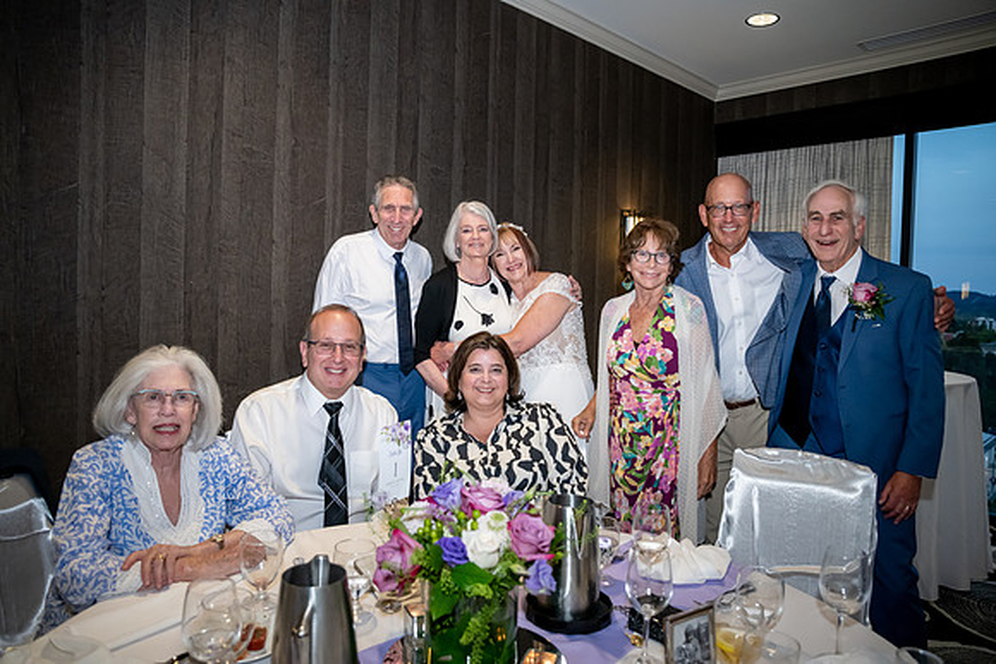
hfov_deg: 73.7
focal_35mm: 24
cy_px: 332
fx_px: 664
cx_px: 498
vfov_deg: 53.2
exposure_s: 1/320
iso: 2500
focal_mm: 24
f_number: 4
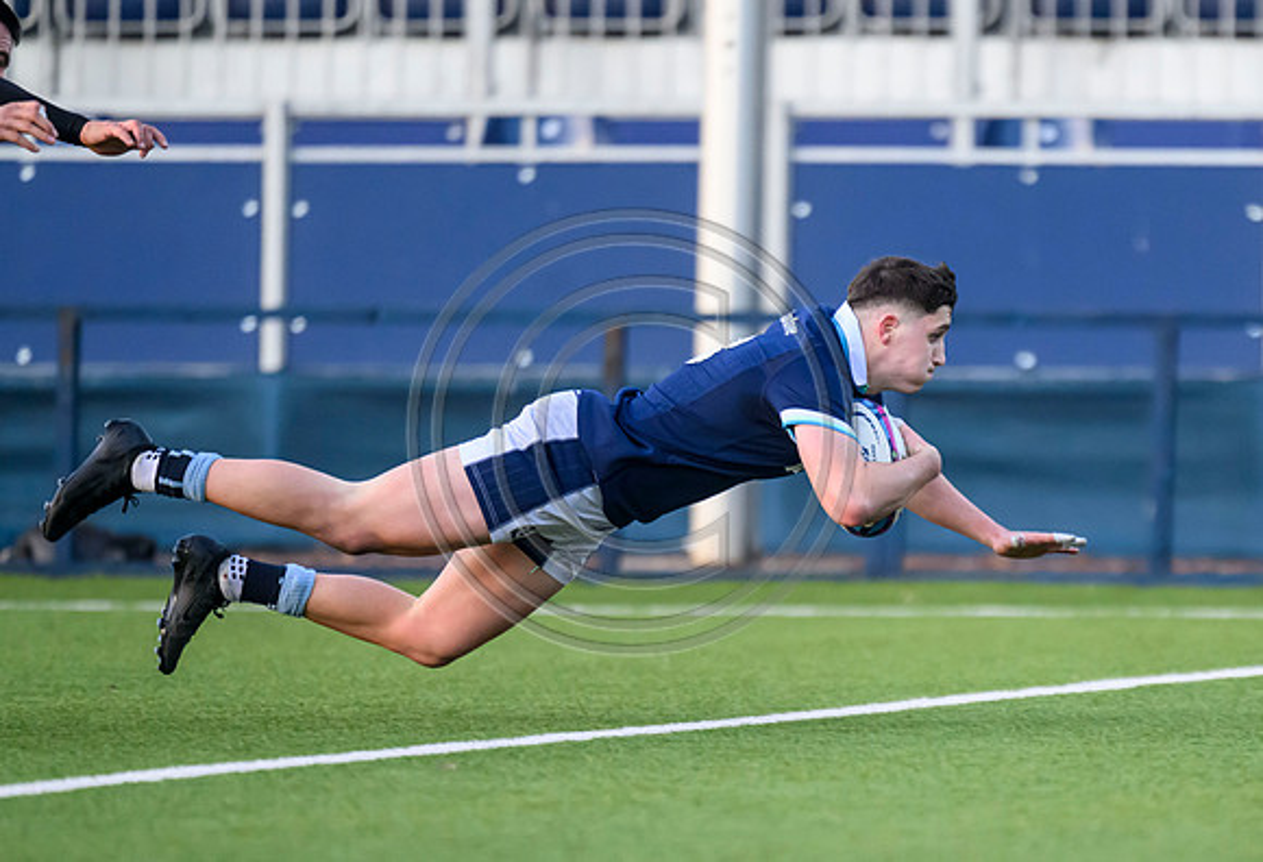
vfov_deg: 1.8
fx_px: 27011
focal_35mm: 764
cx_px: 853
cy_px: 538
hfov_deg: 2.7
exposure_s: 1/1250
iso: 4000
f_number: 4
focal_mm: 560
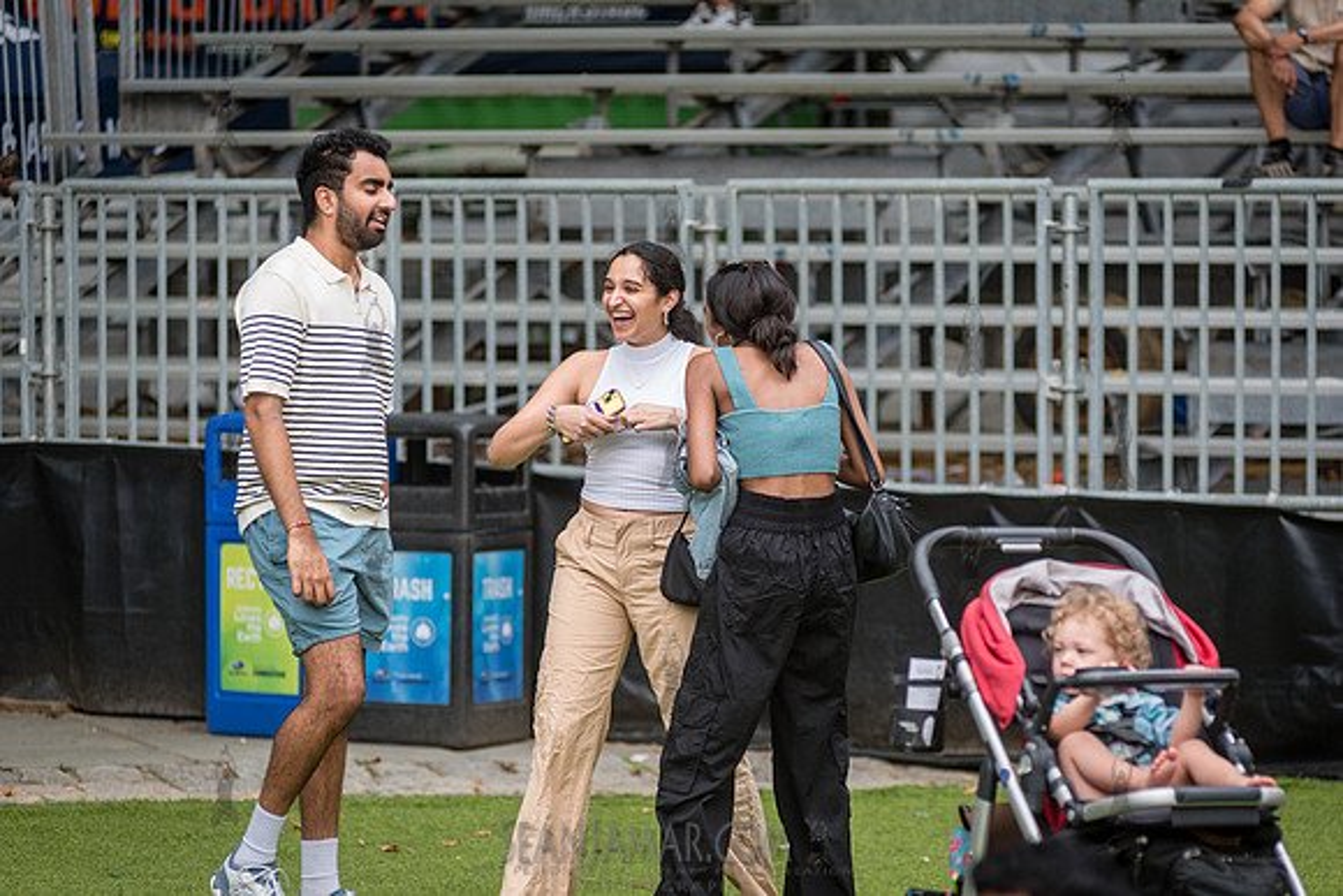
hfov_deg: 11.6
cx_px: 768
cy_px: 476
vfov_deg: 7.7
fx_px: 6626
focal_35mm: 178
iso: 1000
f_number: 3.5
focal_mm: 155
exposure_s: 1/1600
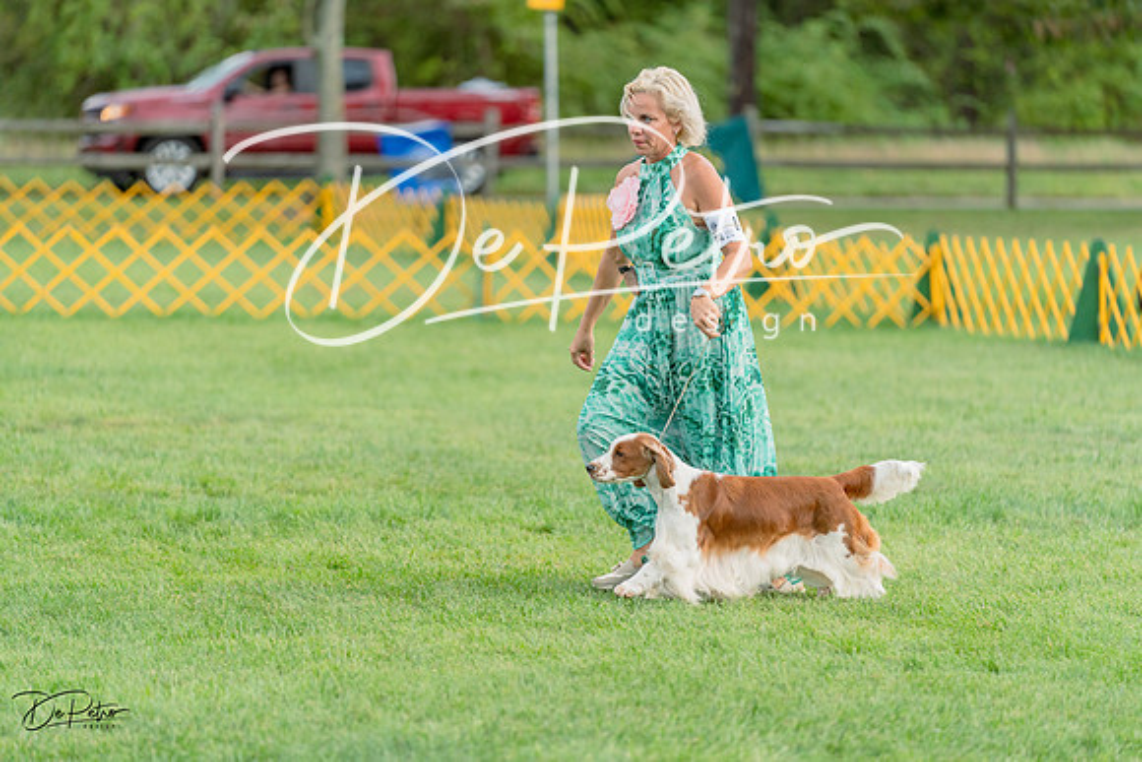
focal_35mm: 178
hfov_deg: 11.5
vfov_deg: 7.7
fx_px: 5648
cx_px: 571
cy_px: 381
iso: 1000
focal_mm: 178
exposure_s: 1/640
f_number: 2.8
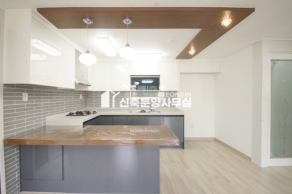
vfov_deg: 77.2
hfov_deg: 100.4
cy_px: 97
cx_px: 146
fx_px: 122
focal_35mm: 15
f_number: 9
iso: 1600
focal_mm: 10
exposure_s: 1/60
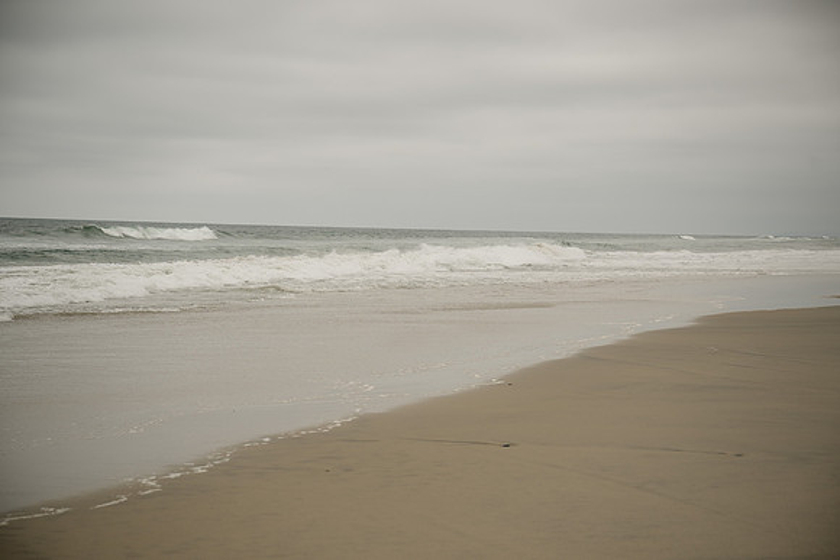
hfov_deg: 28.8
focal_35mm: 70
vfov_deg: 19.5
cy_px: 280
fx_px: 1634
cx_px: 420
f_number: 4
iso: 100
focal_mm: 70
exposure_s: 1/2500
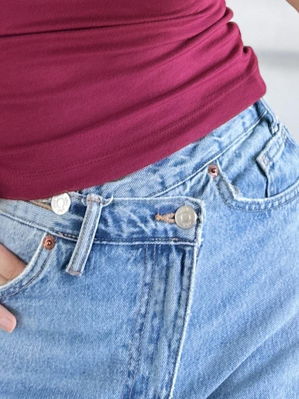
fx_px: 1128
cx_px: 209
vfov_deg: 17.0
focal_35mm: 98
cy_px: -290
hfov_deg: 15.1
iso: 250
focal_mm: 6.86
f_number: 1.78
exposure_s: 1/74
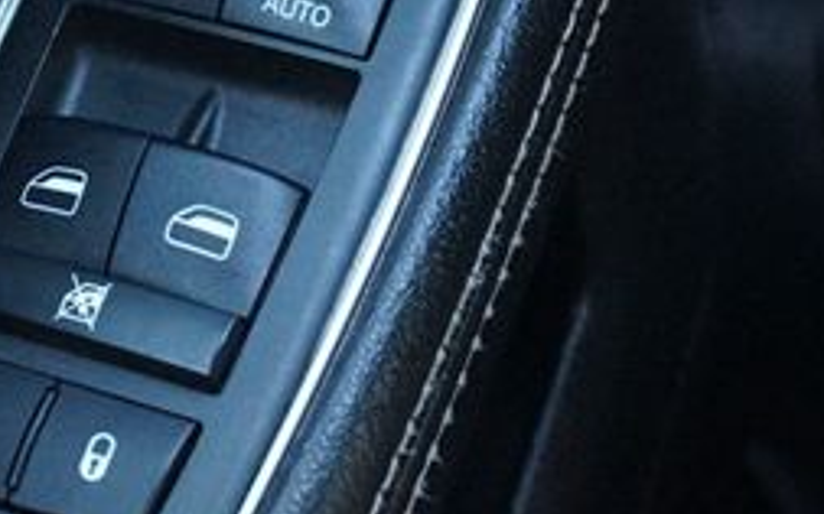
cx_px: 117
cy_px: -39
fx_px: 2521
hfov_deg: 18.3
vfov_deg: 11.5
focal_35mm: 112
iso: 3200
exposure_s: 1/60
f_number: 4.5
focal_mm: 29
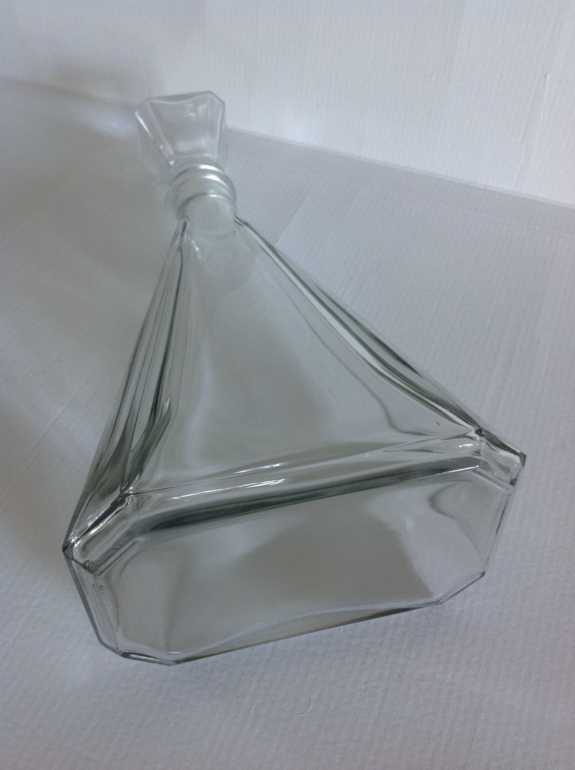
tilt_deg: -49.0
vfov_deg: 52.7
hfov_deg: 40.6
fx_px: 777
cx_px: 288
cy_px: 385
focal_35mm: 35
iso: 50
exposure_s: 1/15
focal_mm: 4.28
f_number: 2.4
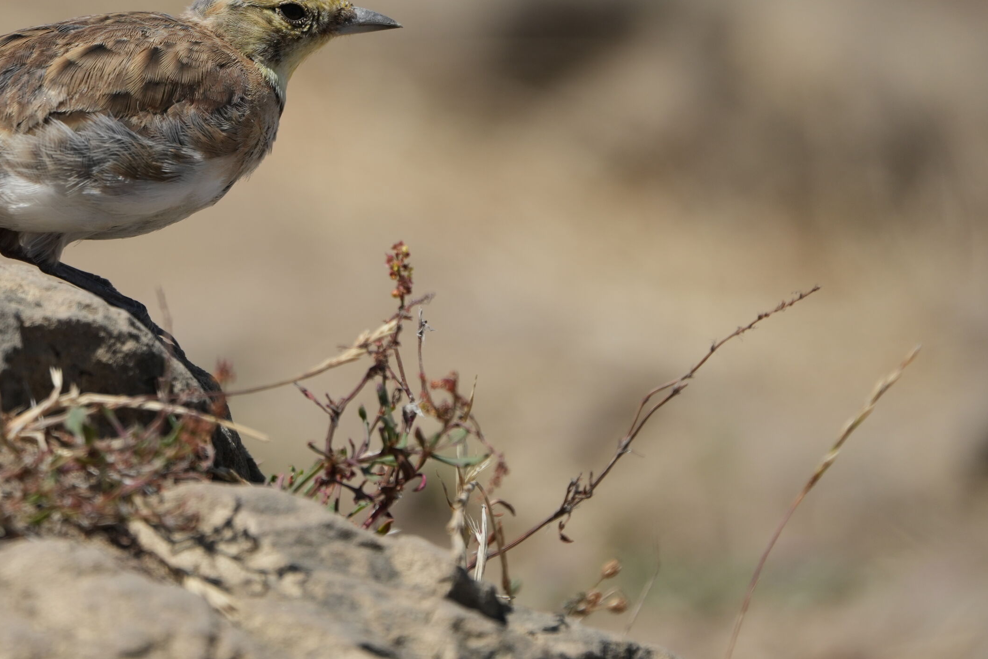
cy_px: 13
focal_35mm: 821
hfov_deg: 2.5
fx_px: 22528
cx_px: 209
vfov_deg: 1.7
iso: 250
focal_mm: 400
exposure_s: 1/1250
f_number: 6.3
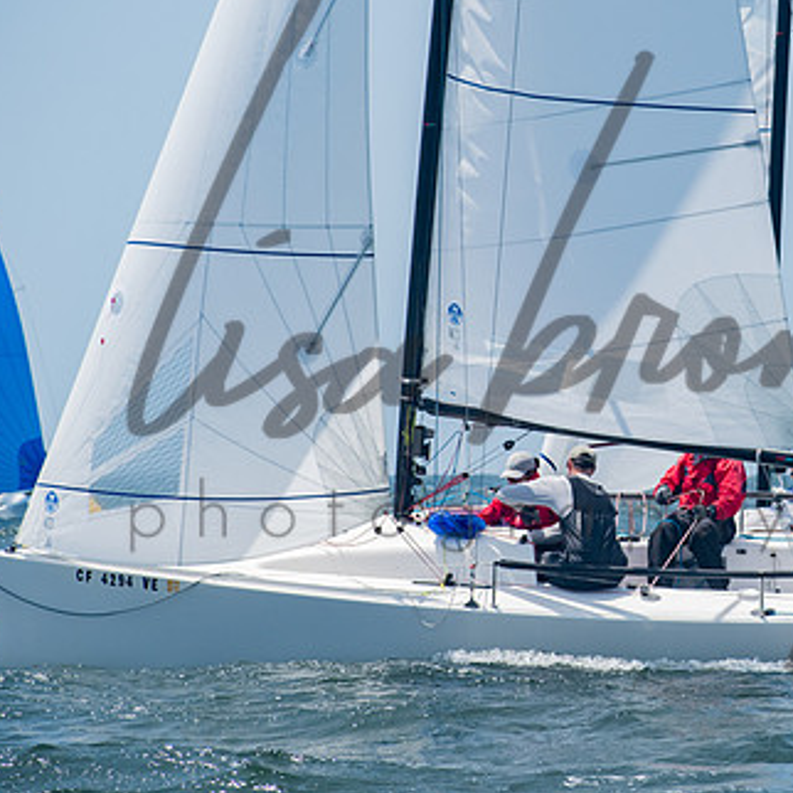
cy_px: 331
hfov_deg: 5.7
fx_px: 7983
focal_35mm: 308
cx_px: 684
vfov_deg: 5.7
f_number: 8
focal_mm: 130
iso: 400
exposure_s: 1/1250
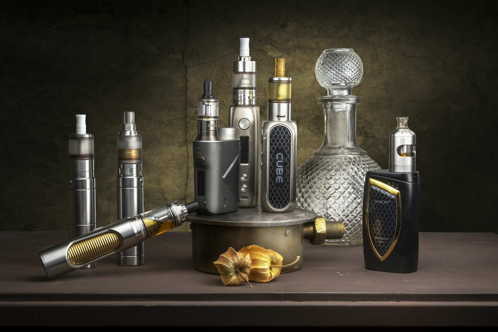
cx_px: 249
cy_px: 166
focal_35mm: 128
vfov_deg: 10.8
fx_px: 1764
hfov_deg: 16.1
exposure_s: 28
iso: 1250
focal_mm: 85
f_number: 16
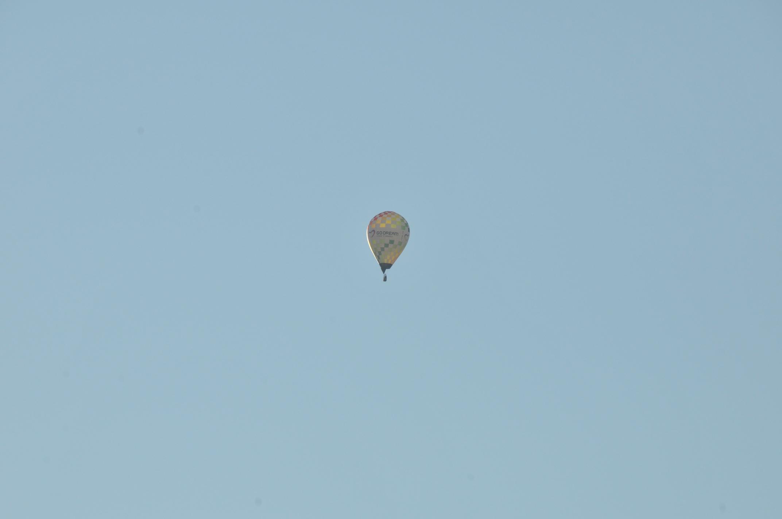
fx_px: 6509
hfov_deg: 6.9
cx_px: 391
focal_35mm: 300
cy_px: 260
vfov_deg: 4.6
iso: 400
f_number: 14
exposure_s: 1/800
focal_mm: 200
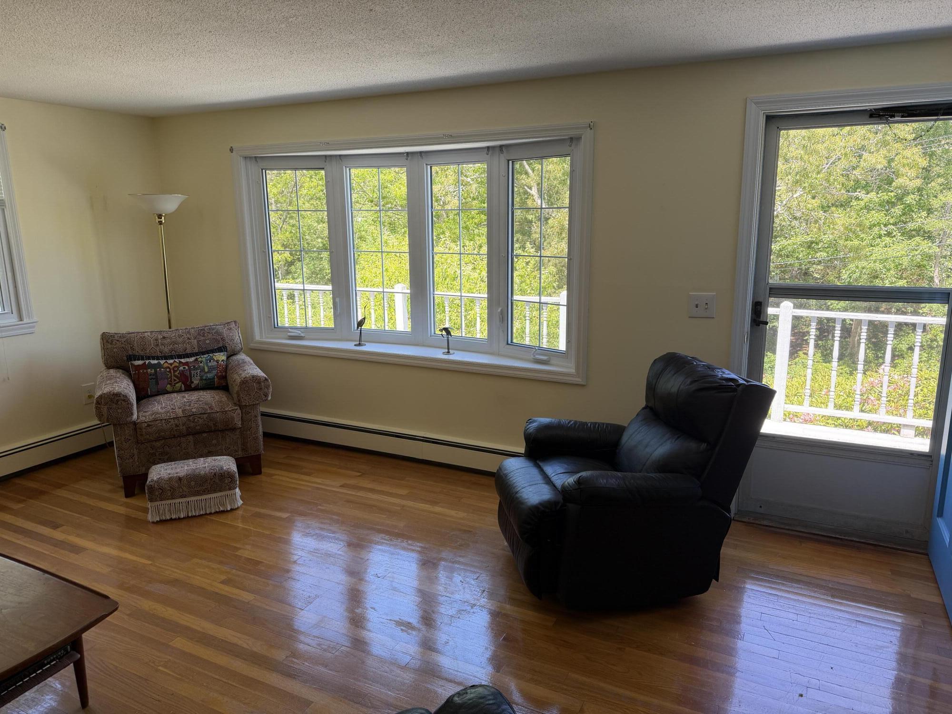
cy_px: 357
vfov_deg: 56.8
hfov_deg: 71.6
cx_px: 476
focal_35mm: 24
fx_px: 660
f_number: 1.78
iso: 80
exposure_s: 1/177
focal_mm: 6.76
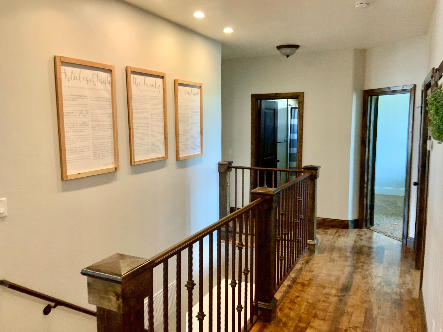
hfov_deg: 61.7
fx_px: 371
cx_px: 222
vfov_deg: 48.2
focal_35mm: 29
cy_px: 166
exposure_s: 1/60
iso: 160
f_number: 1.8
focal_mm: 3
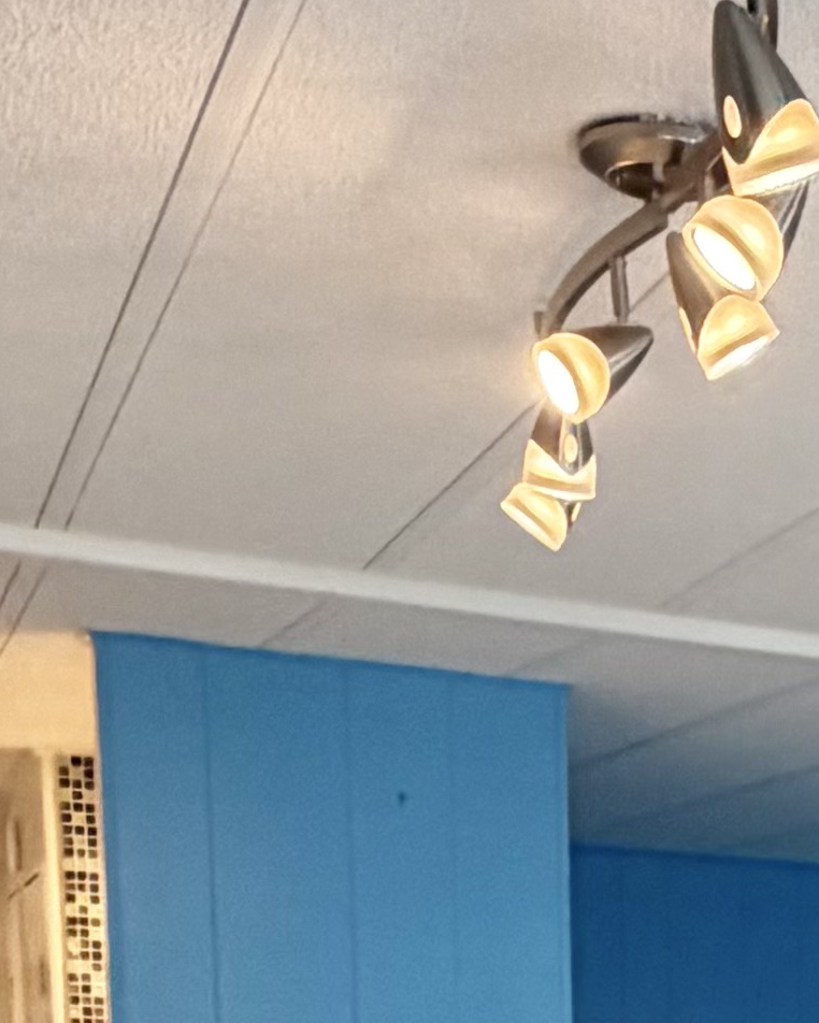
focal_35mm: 82
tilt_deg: -8.1
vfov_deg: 20.1
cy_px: 1529
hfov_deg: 17.0
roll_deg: -2.3
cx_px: 1221
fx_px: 2484
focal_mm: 2.22
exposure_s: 1/120
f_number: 2.2
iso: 200
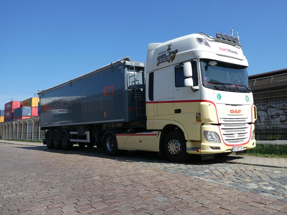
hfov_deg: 58.4
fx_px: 257
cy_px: 108
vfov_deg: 45.4
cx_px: 144
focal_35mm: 31
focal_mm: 5.4
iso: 80
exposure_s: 1/800
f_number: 3.5
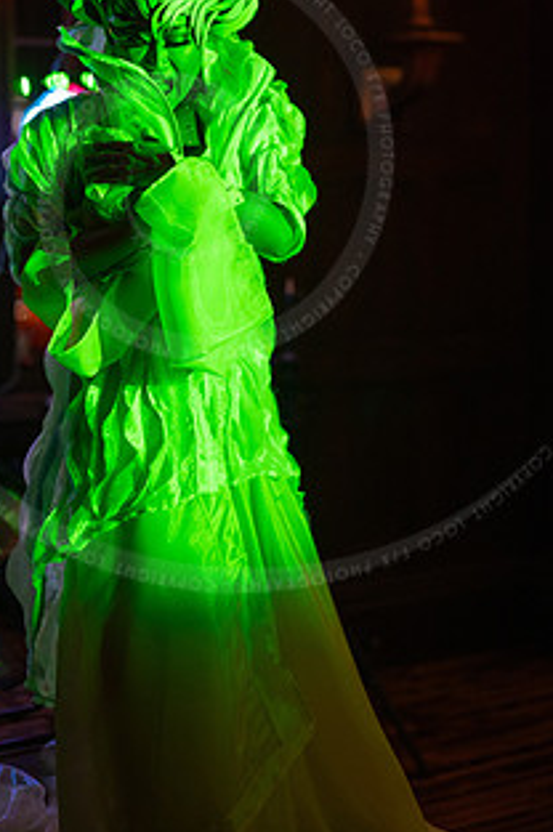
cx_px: 210
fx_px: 1663
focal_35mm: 72
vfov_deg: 27.8
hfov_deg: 18.9
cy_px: 247
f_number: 1.4
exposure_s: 1/400
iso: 800
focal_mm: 50
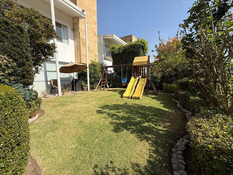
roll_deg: +1.0
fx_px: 94
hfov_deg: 102.1
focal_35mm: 14
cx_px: 116
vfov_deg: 85.7
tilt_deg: -6.4
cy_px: 88
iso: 50
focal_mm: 2.22
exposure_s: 1/1698
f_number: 2.2
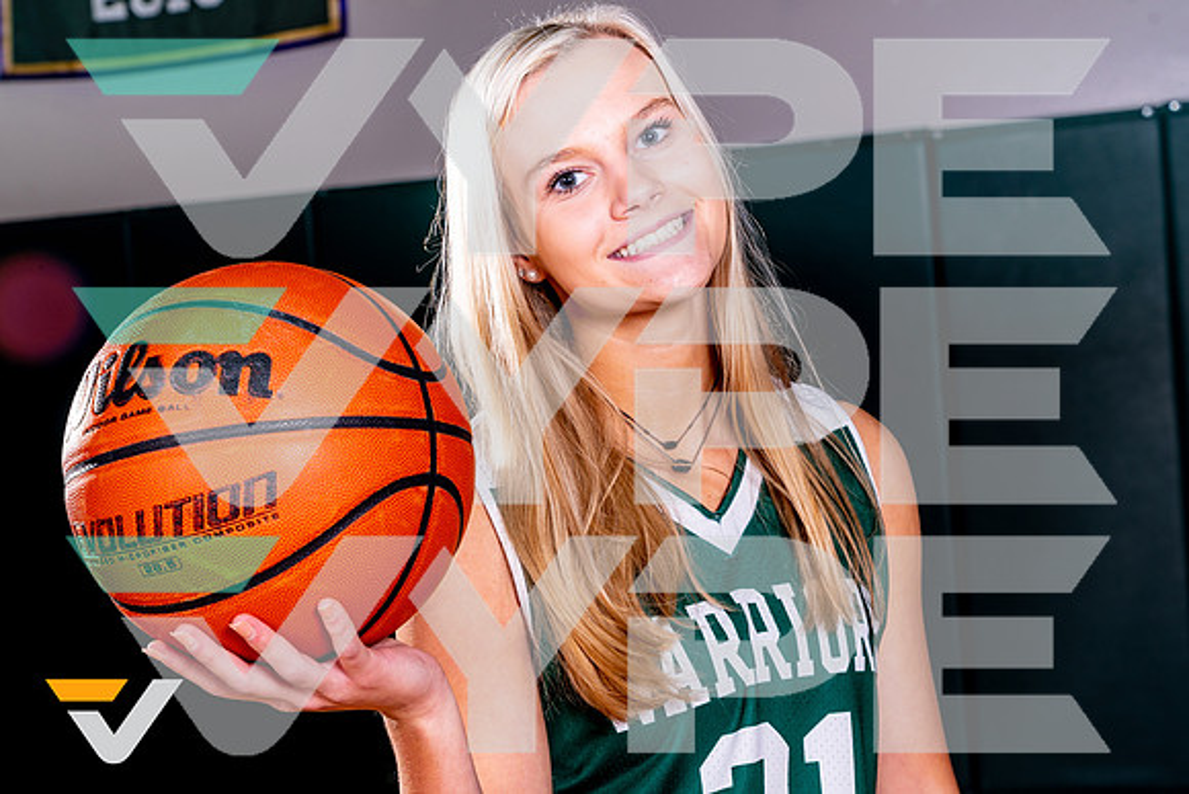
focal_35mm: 67
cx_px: 583
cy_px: 406
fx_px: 2224
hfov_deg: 29.9
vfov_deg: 20.2
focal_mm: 64
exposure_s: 1/100
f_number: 8
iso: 200
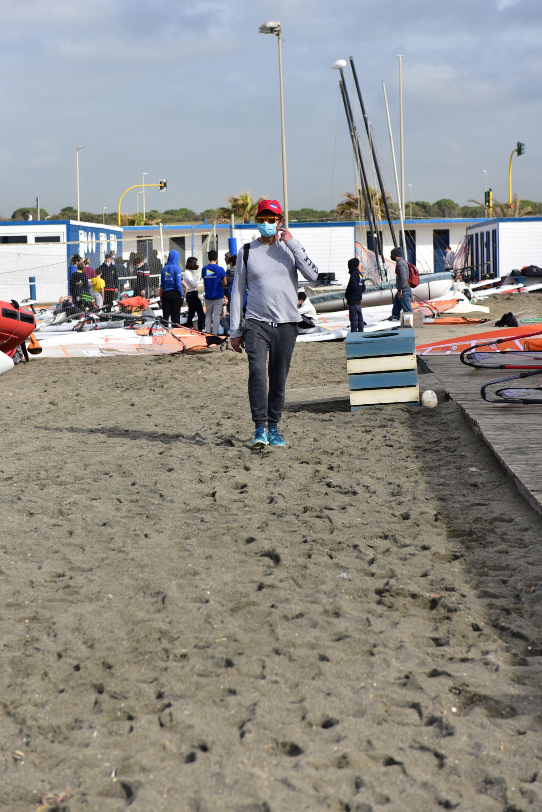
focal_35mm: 84
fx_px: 1895
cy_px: 345
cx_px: 242
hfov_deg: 16.3
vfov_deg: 24.2
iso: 100
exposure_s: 1/640
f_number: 5
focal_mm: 70
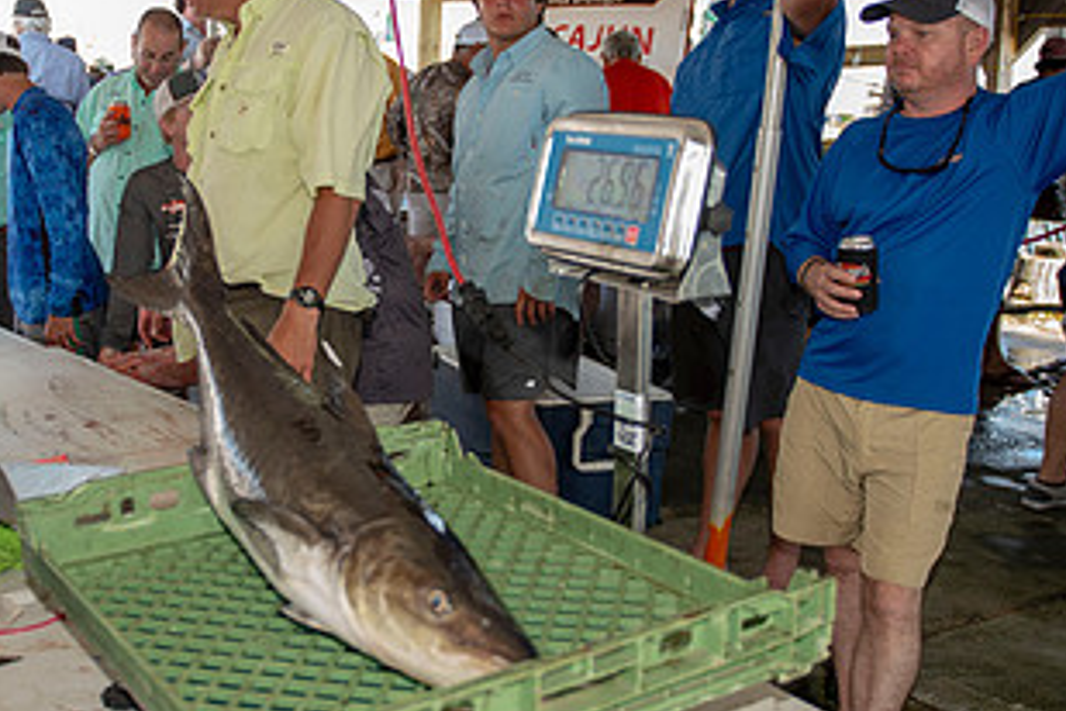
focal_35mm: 45
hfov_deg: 43.0
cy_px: 314
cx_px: 355
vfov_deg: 29.8
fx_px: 1332
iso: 50
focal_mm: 24
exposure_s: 1/100
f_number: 2.8
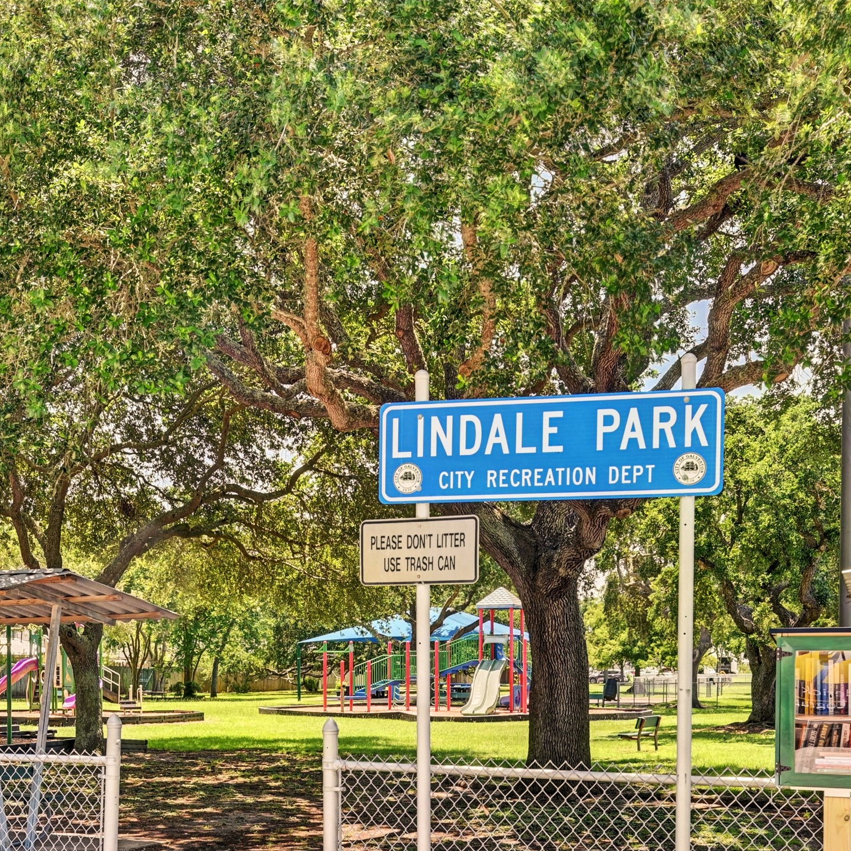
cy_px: 426
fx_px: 1279
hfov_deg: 36.8
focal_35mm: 46
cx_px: 387
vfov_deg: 36.8
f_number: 11
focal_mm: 24
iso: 400
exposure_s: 1/60
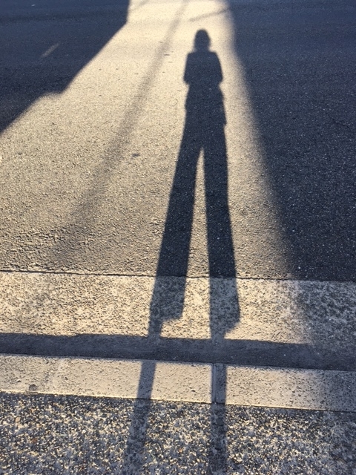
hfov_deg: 48.2
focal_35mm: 29
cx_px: 178
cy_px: 238
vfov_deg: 61.7
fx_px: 398
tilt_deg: -39.0
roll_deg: +3.3
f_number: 2.2
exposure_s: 1/269
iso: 25
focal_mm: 4.15
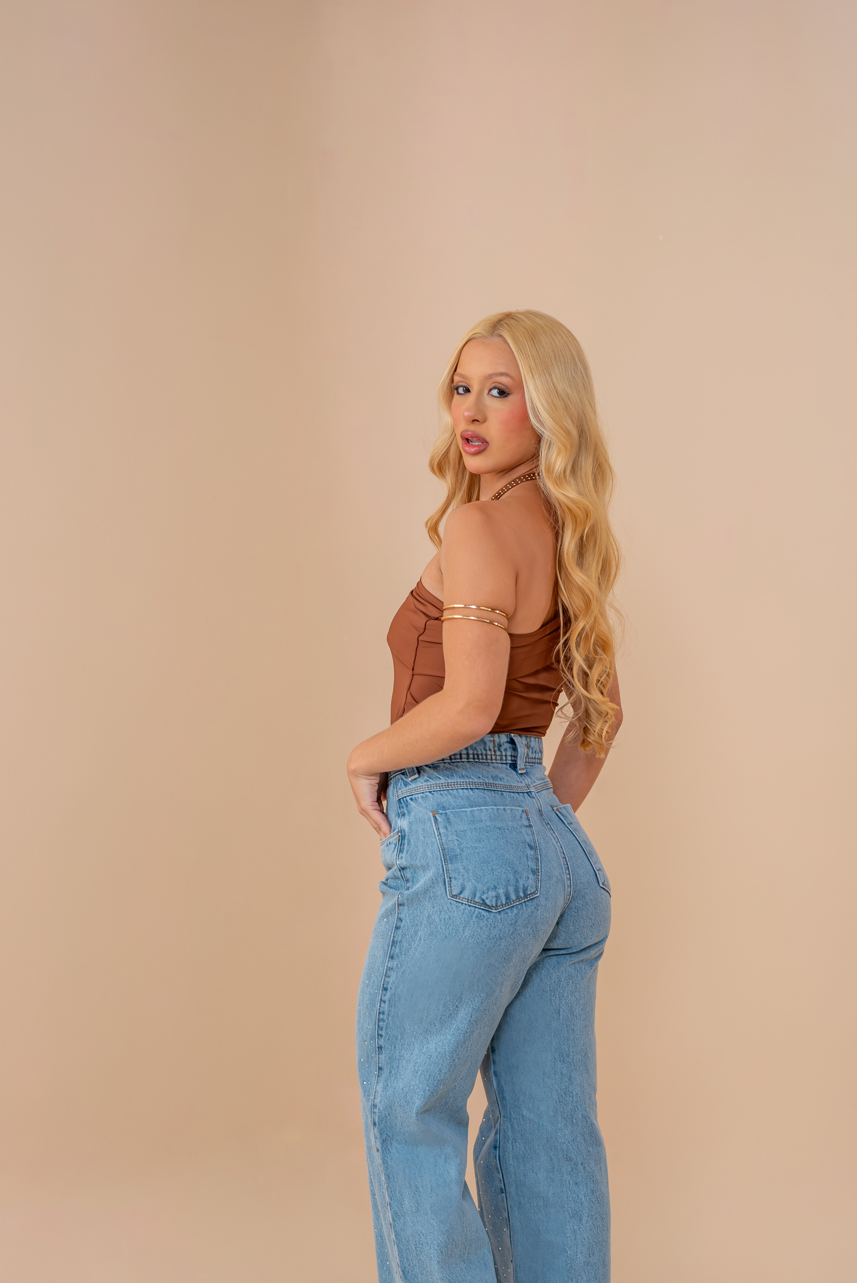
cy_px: 790
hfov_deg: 21.6
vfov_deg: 31.8
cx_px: 510
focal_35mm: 63
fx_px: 2248
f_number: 7.1
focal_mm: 50
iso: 160
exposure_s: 1/160
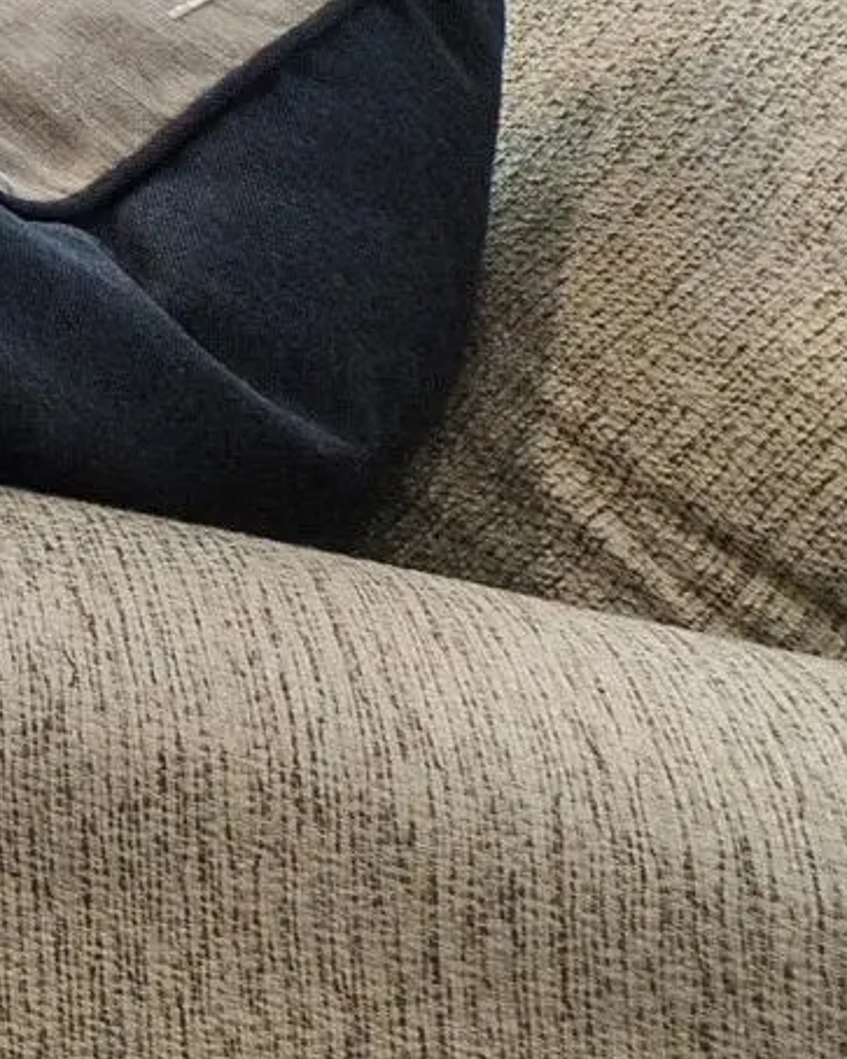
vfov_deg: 15.5
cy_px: -1176
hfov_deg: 9.6
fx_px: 2915
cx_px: -2081
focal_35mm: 93
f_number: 11
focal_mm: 10
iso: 160
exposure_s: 1/15
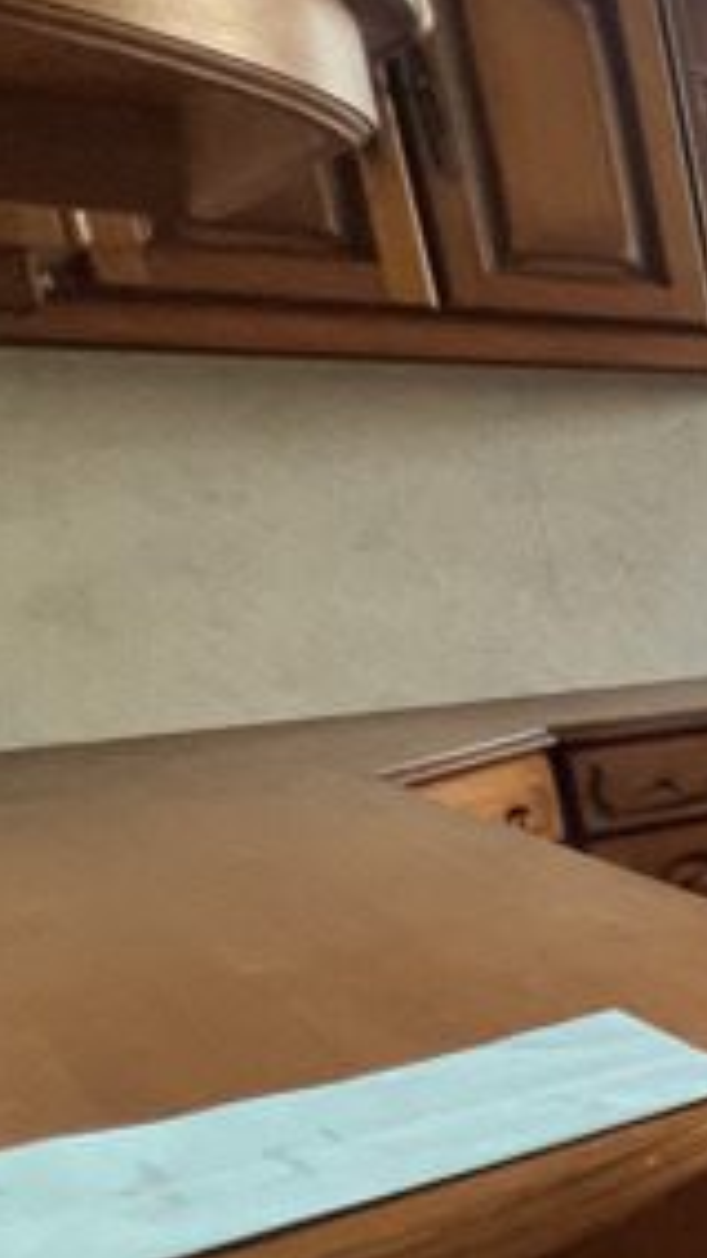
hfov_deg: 14.6
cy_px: 822
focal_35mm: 40
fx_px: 1334
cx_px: 1756
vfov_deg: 49.7
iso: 125
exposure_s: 1/99
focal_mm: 1.57
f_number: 1.8
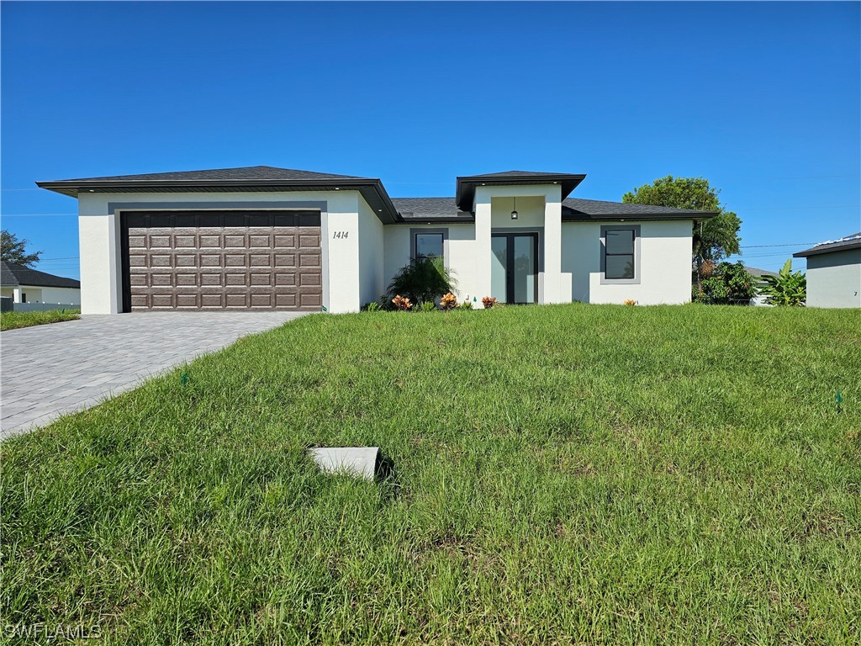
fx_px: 572
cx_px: 430
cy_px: 323
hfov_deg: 73.9
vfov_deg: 58.9
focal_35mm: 23
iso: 12
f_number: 1.7
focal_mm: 6.3
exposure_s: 1/1606
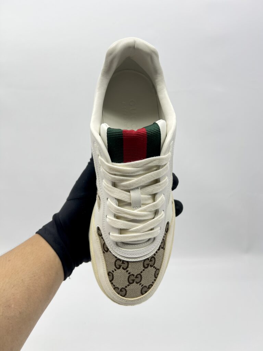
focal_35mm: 26
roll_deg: +0.5
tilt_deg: -14.5
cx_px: 132
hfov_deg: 53.1
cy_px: 176
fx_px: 263
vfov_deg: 67.3
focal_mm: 5.7
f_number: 1.5
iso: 32
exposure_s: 1/125
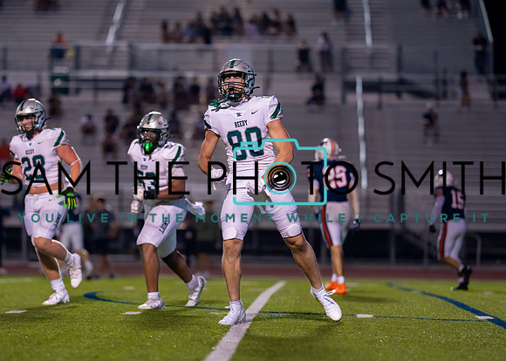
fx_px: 2648
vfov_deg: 7.8
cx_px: 203
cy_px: 182
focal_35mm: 184
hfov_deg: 10.9
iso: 1600
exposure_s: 1/1000
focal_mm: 135
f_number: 1.8
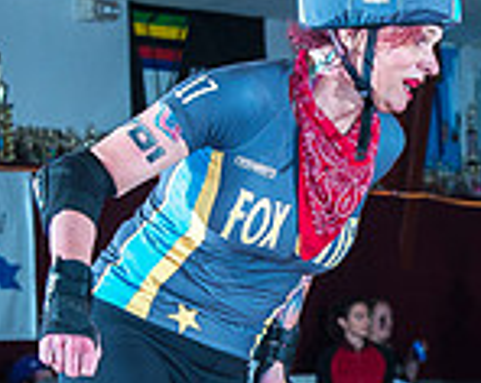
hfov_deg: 4.9
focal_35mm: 395
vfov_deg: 3.9
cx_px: 503
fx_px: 5616
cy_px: 381
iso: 800
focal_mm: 95
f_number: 7.1
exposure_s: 1/160
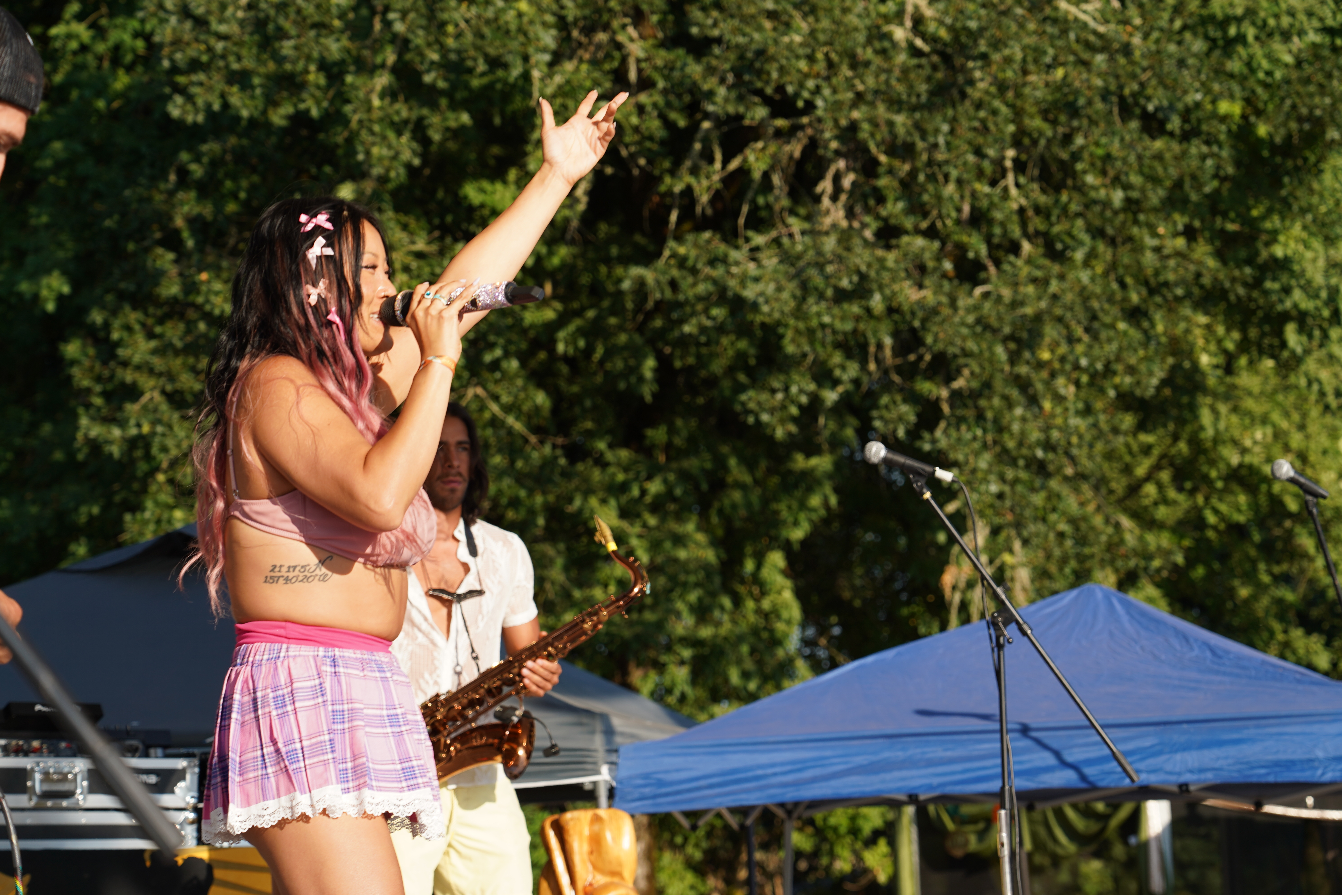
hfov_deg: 19.5
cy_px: 448
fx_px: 3914
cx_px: 671
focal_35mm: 105
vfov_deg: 13.0
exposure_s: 1/200
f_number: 6.3
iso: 100
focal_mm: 105
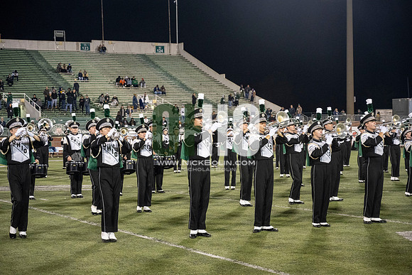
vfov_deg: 19.5
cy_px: 138
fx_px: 801
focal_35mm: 70
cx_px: 206
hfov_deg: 28.8
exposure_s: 1/500
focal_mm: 70
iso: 2000
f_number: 4
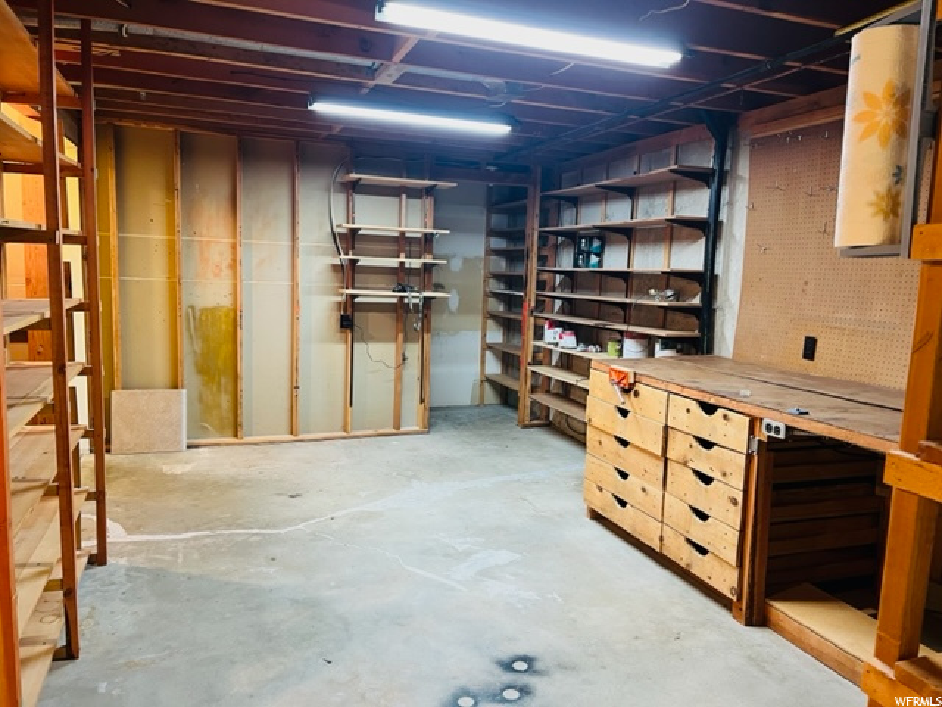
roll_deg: -1.9
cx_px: 471
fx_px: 708
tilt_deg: -7.1
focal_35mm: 26
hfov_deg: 67.3
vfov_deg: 53.1
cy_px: 354
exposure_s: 1/60
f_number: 1.5
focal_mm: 5.7
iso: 250
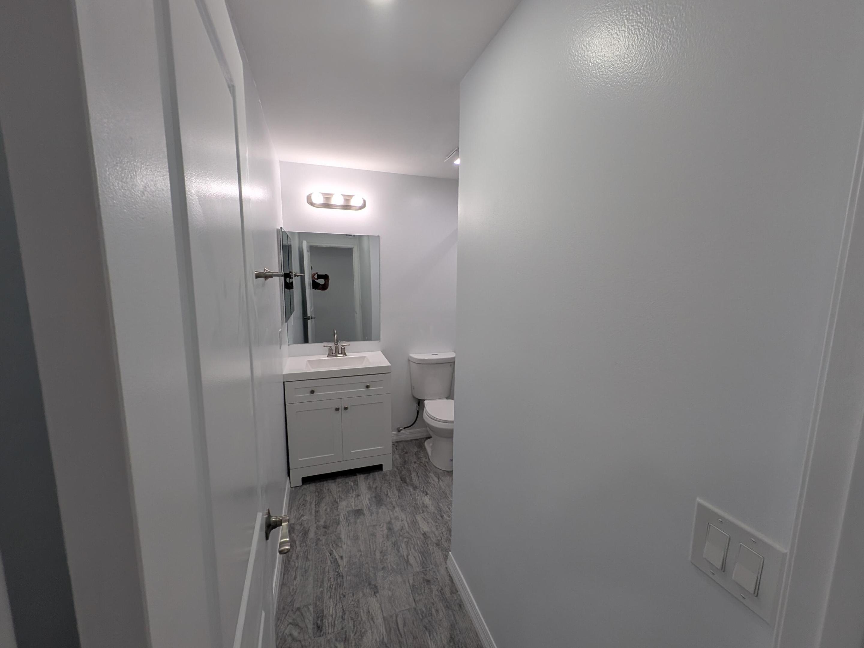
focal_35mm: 13
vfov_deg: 89.9
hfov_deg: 106.2
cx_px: 432
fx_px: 324
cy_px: 324
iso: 44
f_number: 2.2
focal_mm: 1.54
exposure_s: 1/120
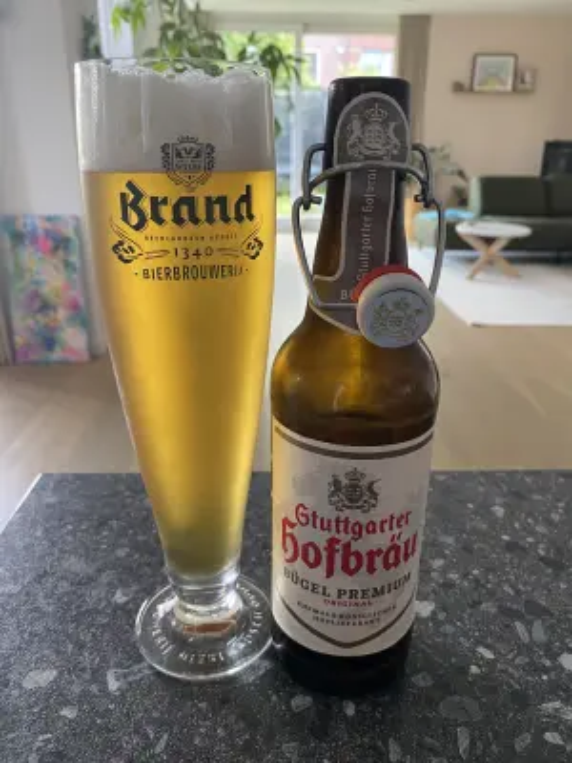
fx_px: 573
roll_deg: +0.6
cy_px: 382
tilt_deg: -21.9
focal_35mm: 26
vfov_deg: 67.3
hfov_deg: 53.1
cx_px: 286
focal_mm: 4.25
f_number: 1.8
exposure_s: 1/60
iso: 200
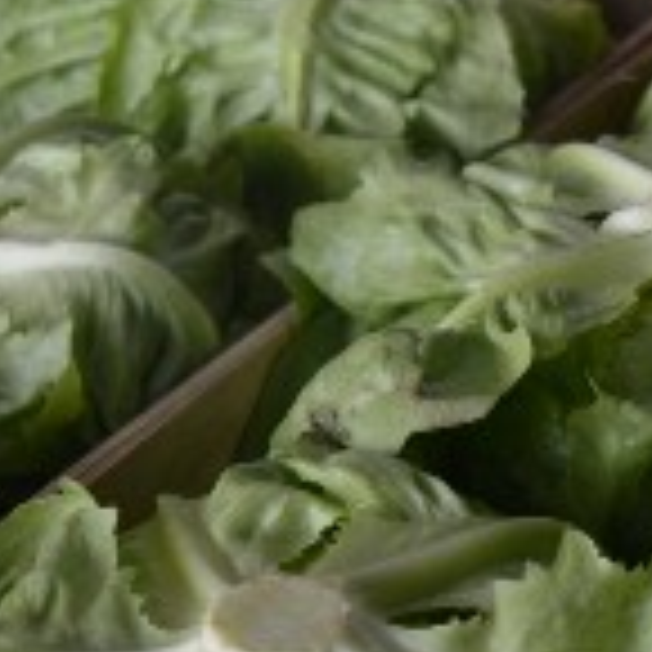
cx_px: 692
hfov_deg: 14.7
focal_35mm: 116
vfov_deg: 15.0
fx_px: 2472
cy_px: 450
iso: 400
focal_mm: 22
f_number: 4.5
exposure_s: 1/80
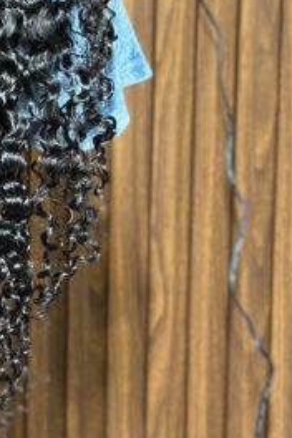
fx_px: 1837
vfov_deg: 13.4
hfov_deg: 8.8
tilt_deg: -8.8
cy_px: -22
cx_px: -197
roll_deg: -0.9
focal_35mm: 151
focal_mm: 6.86
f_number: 1.78
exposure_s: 1/108
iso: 125
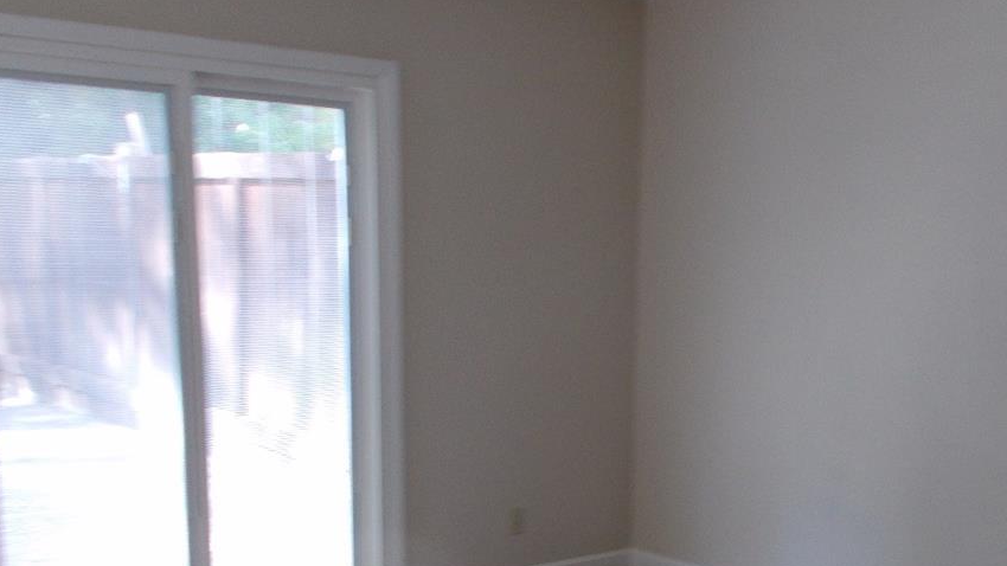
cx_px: 673
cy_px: 527
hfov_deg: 40.8
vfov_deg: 23.2
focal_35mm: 50
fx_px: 1335
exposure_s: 1/25
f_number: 3.2
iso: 125
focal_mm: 4.6
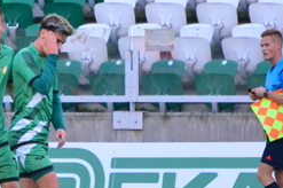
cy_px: 49
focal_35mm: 1118
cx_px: -131
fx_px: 8777
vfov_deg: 1.2
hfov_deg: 1.8
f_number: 5.3
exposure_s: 1/1000
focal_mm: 230
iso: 4000
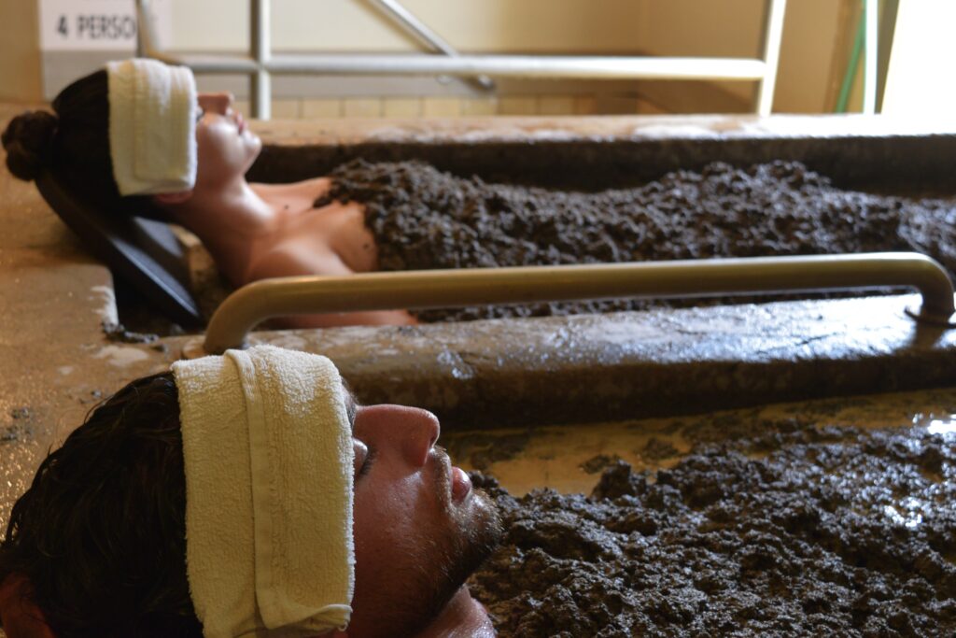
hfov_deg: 41.1
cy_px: 319
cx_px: 478
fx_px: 1275
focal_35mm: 48
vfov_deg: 28.1
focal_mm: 32
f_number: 6.3
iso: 800
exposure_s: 1/15
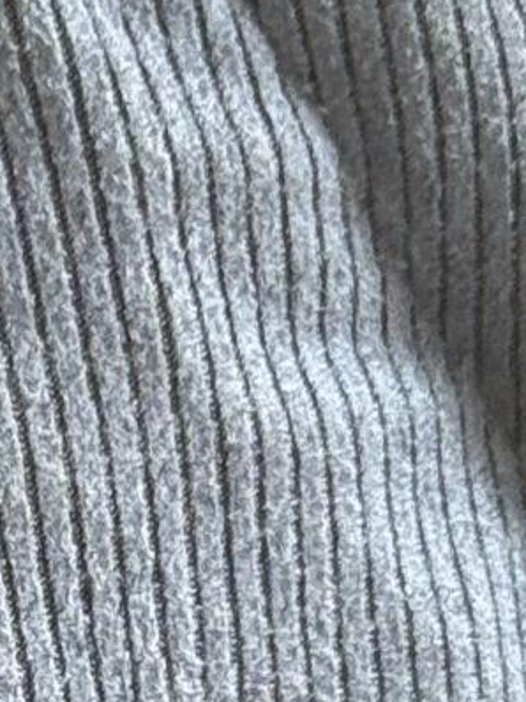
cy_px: 952
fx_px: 6267
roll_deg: +0.9
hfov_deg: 4.8
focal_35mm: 309
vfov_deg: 6.4
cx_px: -334
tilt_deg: -10.6
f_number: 1.78
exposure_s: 1/60
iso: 160
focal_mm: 6.76
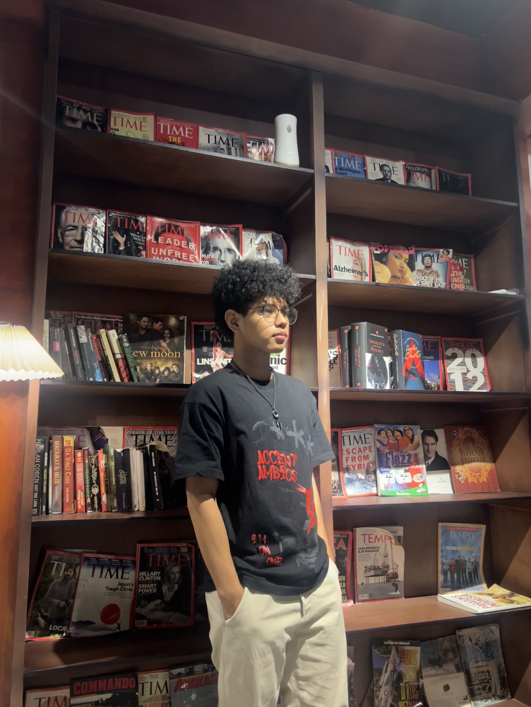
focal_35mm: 26
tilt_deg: +8.6
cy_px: 354
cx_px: 266
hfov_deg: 53.1
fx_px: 532
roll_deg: +0.0
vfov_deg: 67.3
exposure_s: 1/50
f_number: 1.5
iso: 250
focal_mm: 5.7
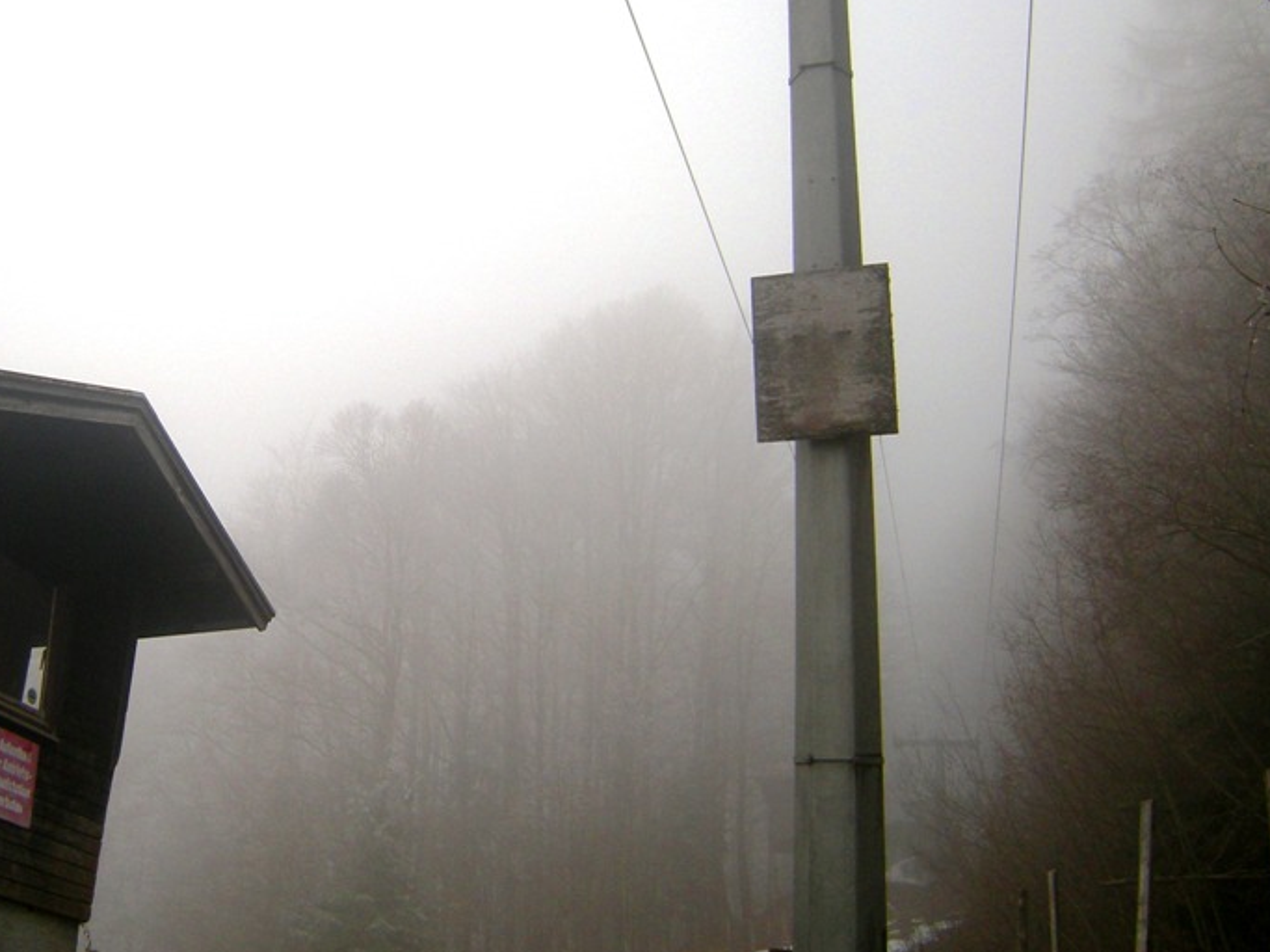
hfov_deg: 43.8
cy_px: 400
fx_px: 1541
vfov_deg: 34.3
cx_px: 364
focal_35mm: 42
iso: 64
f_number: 2.8
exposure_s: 1/250
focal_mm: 4.7
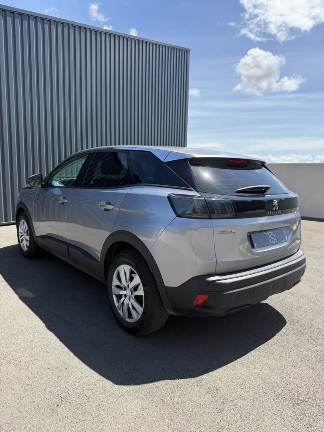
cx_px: 162
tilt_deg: -7.0
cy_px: 216
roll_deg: -1.6
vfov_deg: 71.6
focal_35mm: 24
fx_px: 300
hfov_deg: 56.8
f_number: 1.78
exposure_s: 1/2801
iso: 100
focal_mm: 6.76
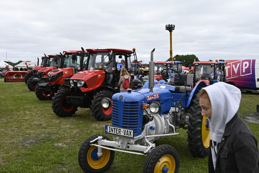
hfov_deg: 53.1
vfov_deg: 36.9
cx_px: 130
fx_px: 259
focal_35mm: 36
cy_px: 86
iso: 250
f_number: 8
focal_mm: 36
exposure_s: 1/250
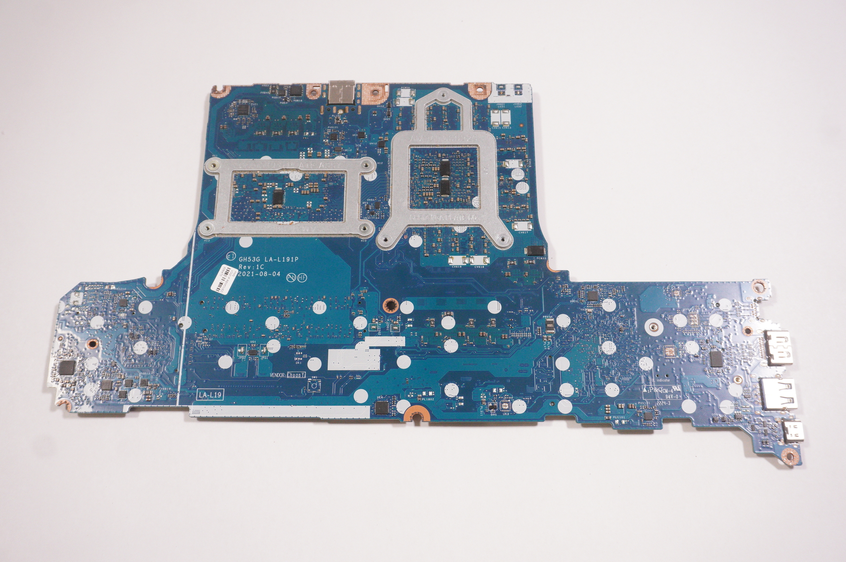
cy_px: 281
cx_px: 423
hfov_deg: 57.3
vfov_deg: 39.9
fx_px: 775
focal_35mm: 33
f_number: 5.6
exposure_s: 1/400
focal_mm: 22
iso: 1600
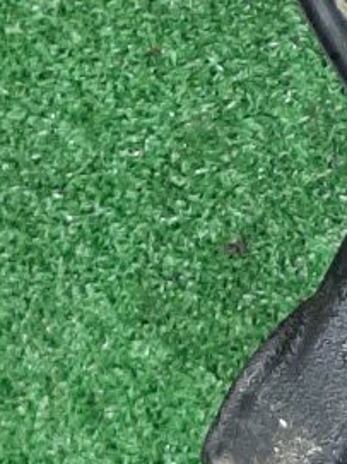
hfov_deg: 9.3
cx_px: 894
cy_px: -317
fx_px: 1846
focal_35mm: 138
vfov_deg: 13.2
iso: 166
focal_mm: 3.93
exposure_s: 1/33
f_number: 1.7
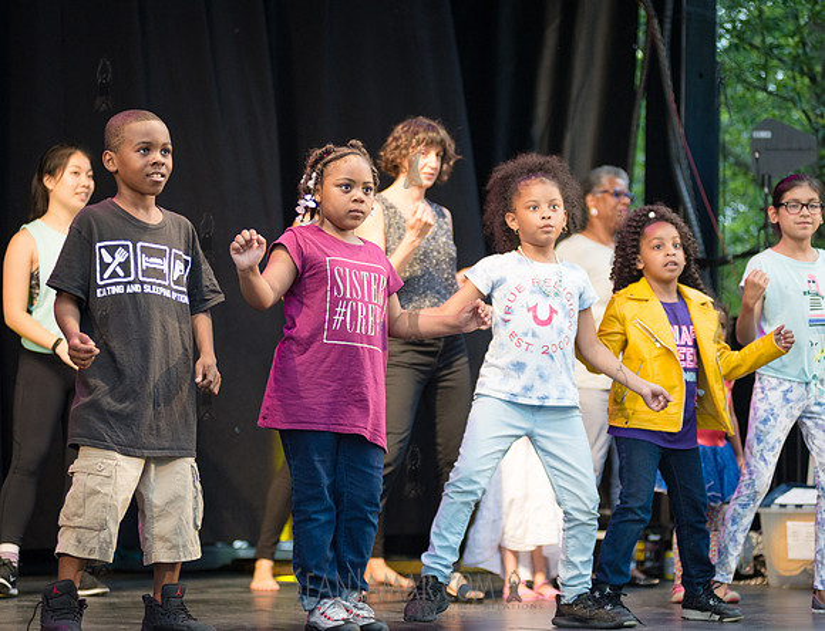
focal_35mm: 88
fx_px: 2102
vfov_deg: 17.1
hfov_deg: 22.2
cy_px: 316
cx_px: 362
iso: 1600
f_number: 2.8
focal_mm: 80
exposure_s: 1/800
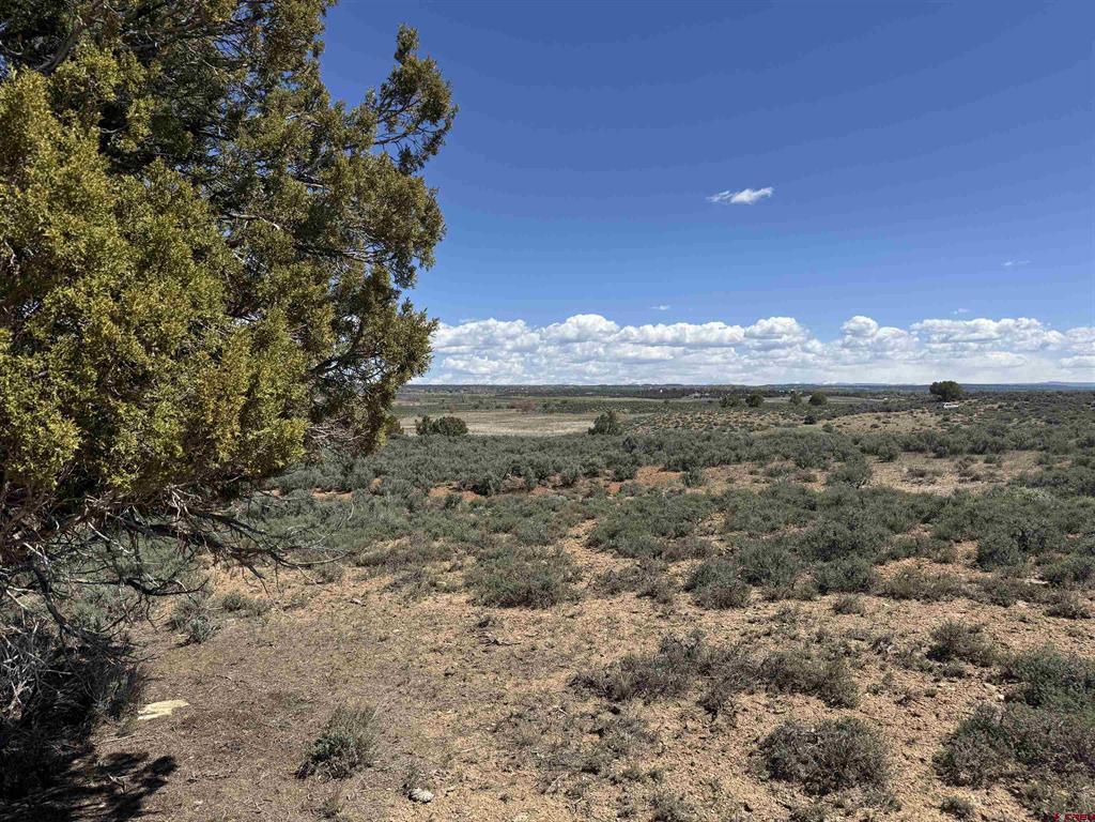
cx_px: 548
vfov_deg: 56.8
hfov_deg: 71.6
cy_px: 411
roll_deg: +0.2
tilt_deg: -0.9
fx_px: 759
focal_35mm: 24
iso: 80
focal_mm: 6.76
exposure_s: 1/5814
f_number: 1.78
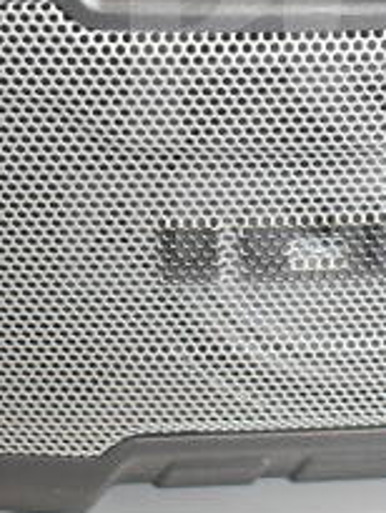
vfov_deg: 18.1
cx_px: 343
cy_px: 94
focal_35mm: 107
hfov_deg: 13.7
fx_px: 1596
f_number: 4
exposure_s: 1/40
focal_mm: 25
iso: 3200
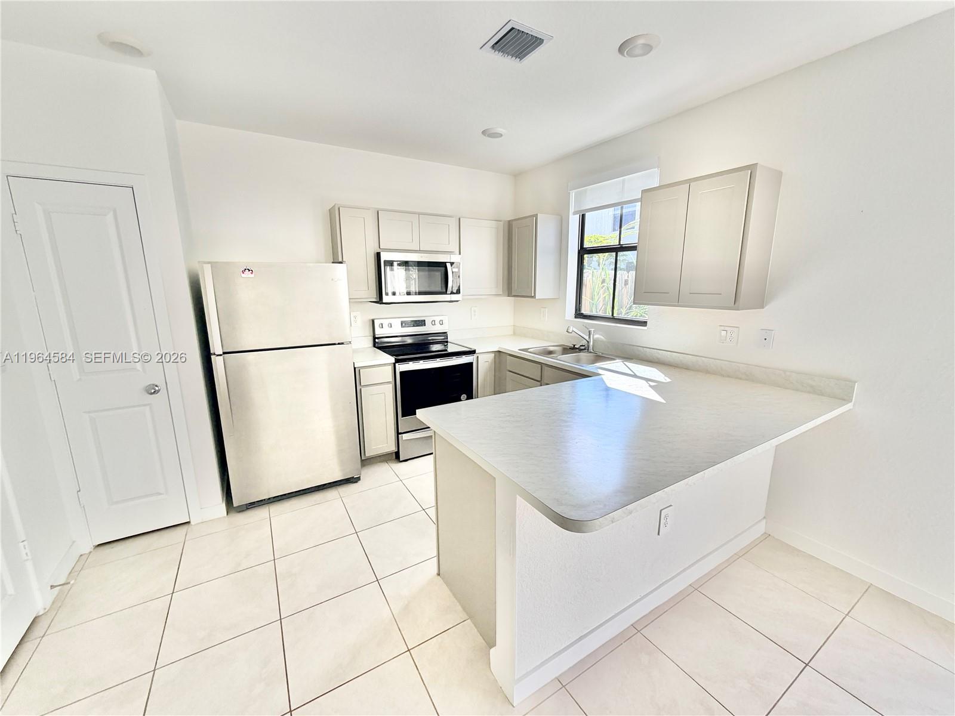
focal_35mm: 14
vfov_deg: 85.7
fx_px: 386
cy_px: 358
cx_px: 478
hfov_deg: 102.1
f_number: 2.2
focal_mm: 2.22
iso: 80
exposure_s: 1/121
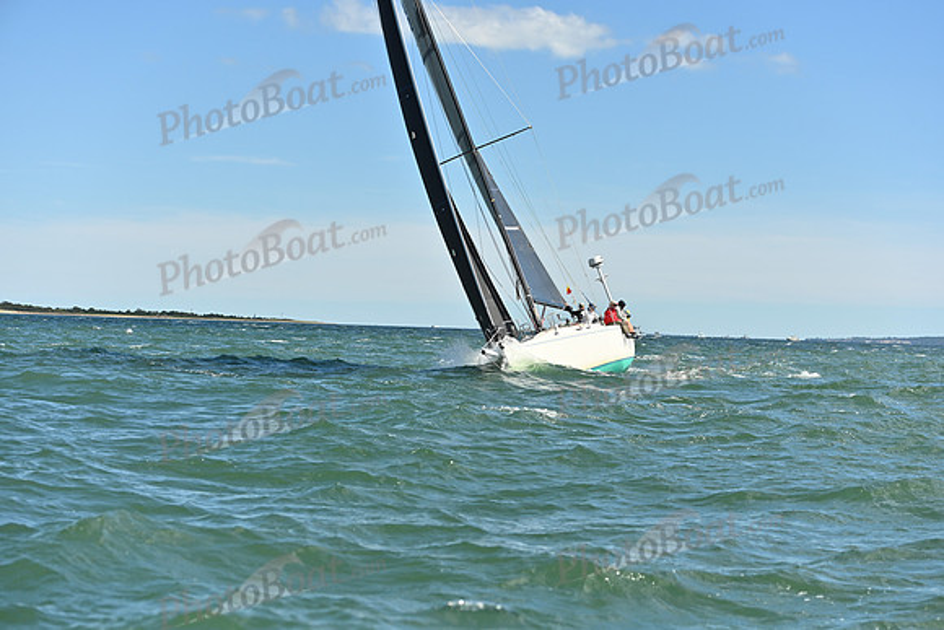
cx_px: 472
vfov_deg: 18.2
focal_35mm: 75
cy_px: 315
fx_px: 1967
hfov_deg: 27.0
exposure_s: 1/5000
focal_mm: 75
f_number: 4.5
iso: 320
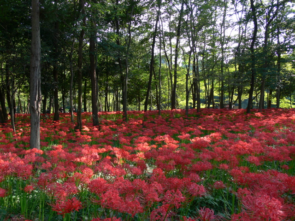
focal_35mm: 35
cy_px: 110
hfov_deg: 52.6
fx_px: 298
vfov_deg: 40.7
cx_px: 148
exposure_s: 1/60
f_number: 3.6
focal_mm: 7.4
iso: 80
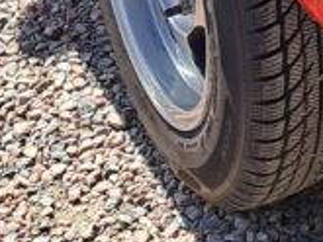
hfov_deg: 12.0
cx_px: 525
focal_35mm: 155
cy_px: -412
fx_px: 1447
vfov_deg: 8.4
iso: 32
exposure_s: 1/630
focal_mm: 4.65
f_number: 1.8
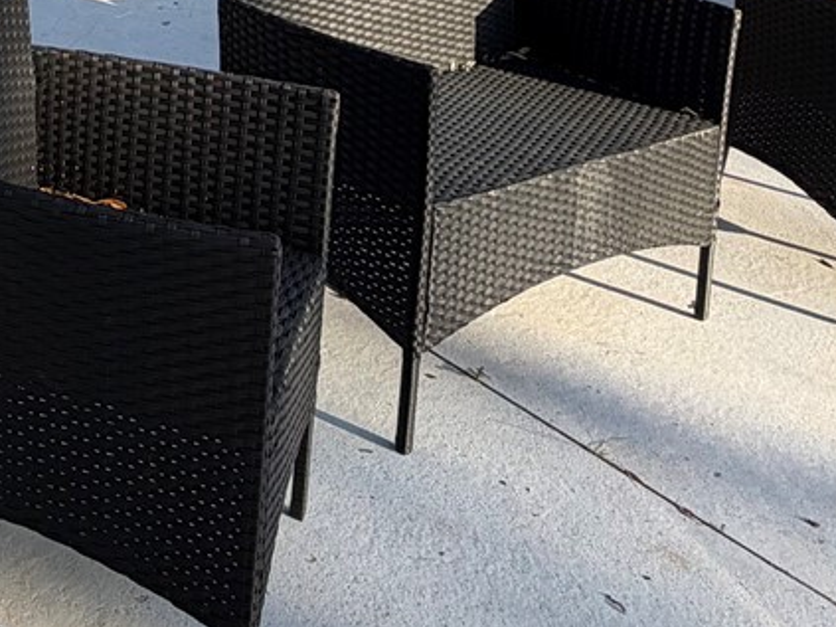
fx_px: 1280
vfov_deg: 22.3
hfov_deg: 32.3
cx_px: -63
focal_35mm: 53
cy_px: -330
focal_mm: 2.22
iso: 50
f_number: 2.2
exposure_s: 1/502
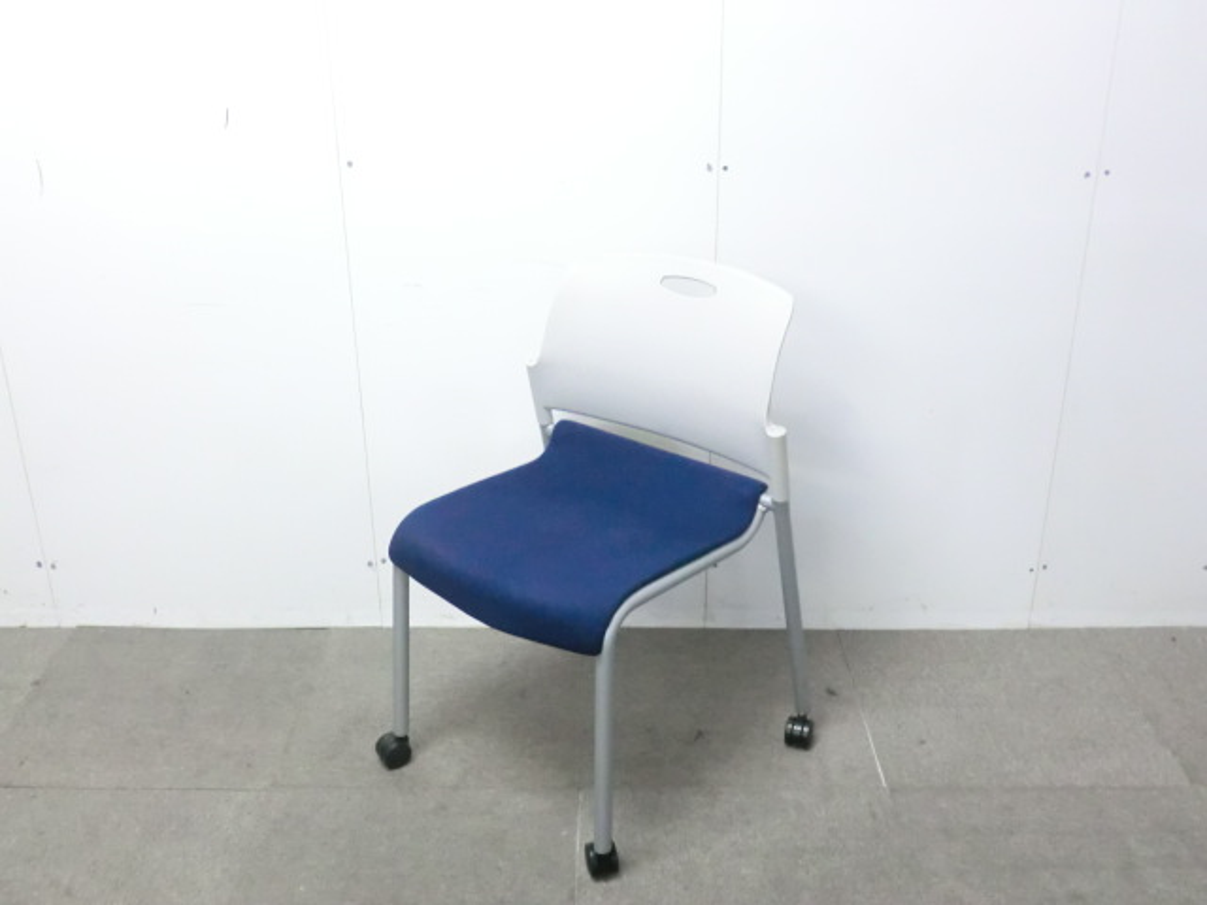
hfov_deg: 49.0
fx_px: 1325
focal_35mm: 38
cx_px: 604
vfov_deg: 37.7
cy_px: 452
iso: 800
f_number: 3.9
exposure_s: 1/30
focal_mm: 6.9
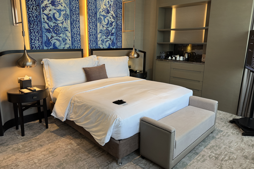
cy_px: 80
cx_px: 127
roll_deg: -0.9
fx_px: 176
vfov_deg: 51.3
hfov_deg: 71.5
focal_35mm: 25
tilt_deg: -12.5
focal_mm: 6.76
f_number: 1.78
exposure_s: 1/100
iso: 160
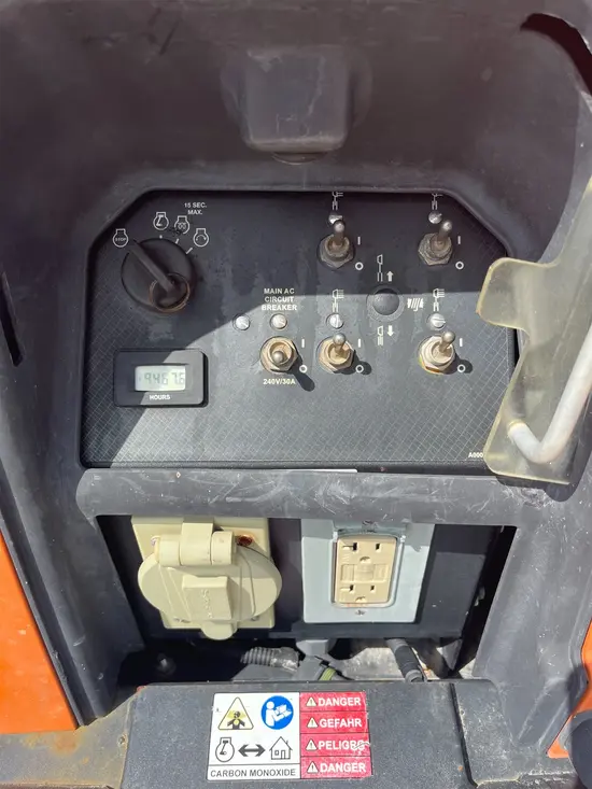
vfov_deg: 67.3
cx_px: 296
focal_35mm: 26
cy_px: 394
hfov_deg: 53.1
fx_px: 593
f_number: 1.6
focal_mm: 5.1
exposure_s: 1/1890
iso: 50
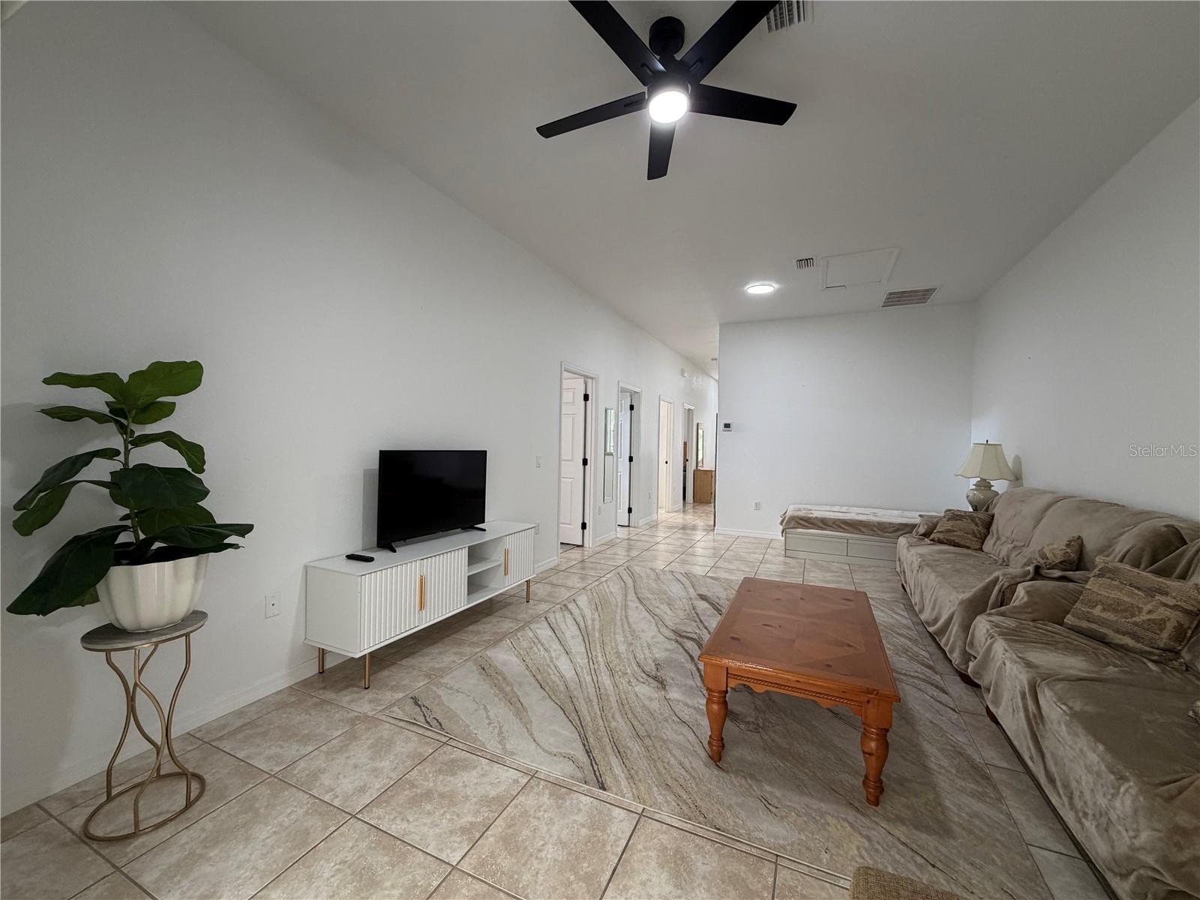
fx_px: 485
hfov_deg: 102.1
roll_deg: -0.5
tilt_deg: -1.0
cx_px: 600
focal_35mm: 14
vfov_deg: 85.7
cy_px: 450
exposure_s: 1/60
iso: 200
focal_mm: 2.22
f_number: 2.2
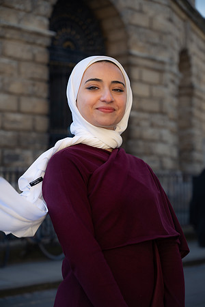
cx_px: 102
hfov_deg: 19.5
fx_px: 598
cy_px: 154
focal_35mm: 70
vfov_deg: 28.8
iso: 100
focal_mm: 70
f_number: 4
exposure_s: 1/250
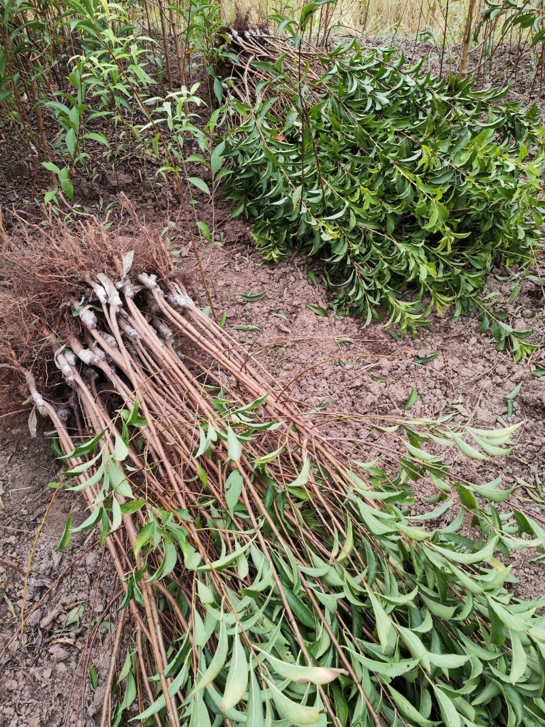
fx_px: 567
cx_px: 272
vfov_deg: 65.3
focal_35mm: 27
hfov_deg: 51.3
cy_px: 364
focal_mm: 5.53
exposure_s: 1/100
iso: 50
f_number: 1.8
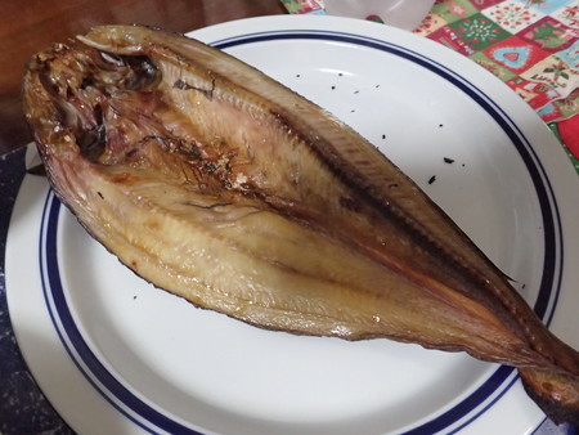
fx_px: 418
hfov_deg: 69.4
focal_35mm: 25
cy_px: 218
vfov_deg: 54.9
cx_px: 290
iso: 800
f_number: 2.8
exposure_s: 1/60
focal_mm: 4.5
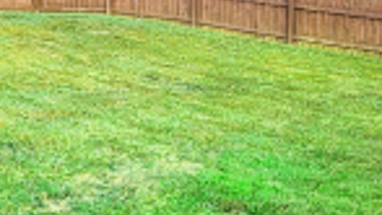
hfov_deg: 30.3
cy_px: 98
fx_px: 700
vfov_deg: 17.5
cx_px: 123
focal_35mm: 69
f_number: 2.2
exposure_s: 1/230
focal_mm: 2.22
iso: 50
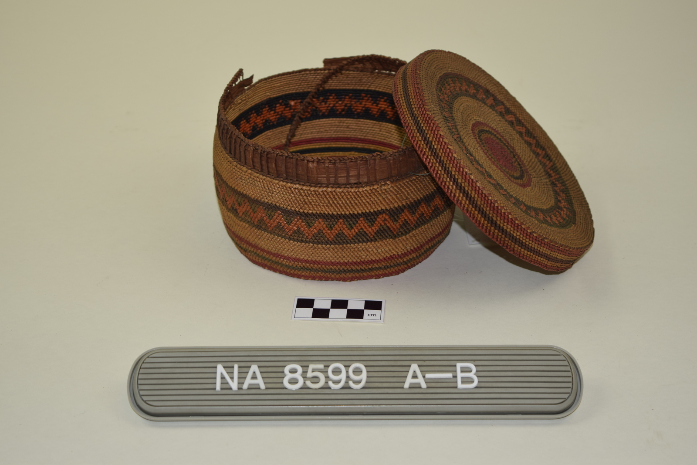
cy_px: 232
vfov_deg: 18.9
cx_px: 348
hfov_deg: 28.1
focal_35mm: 72
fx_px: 1394
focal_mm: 48
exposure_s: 1/125
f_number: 5.6
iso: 110
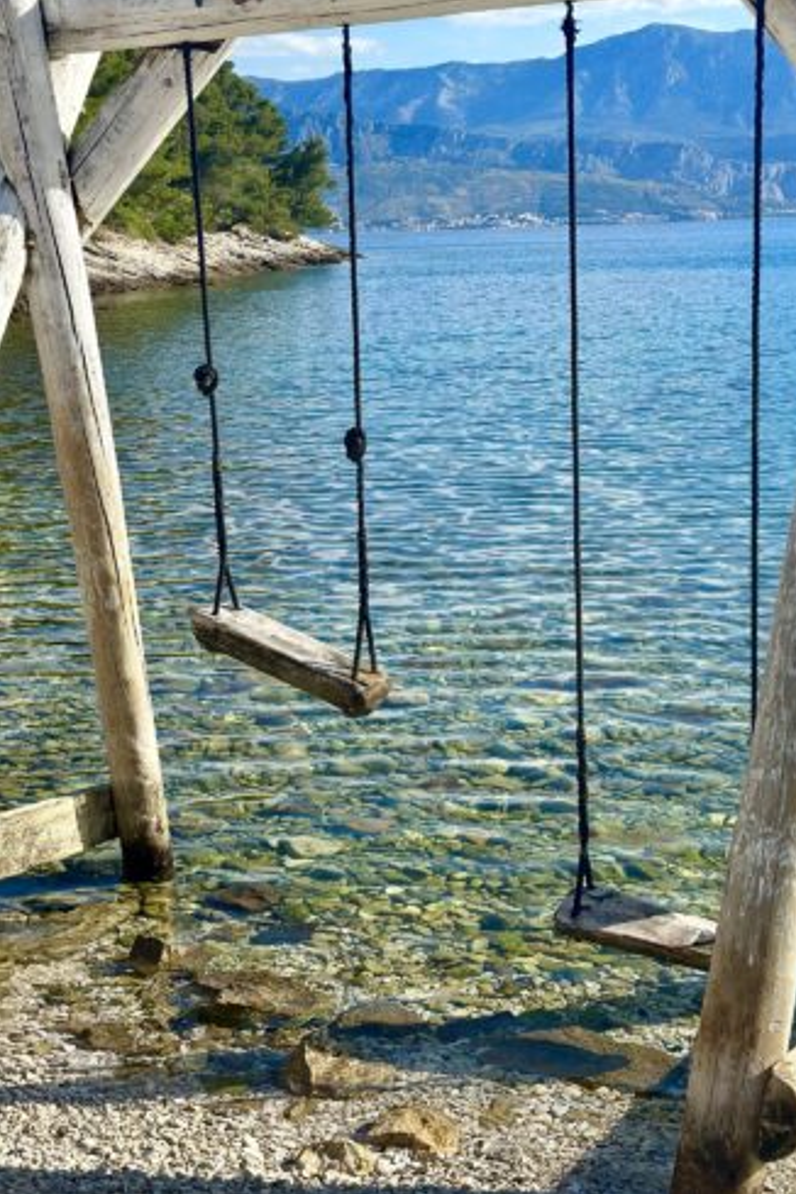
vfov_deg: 38.9
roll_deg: +3.0
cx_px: 455
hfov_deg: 26.5
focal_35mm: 51
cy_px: 588
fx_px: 1691
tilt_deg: -10.4
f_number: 1.78
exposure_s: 1/4016
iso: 80
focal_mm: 6.86
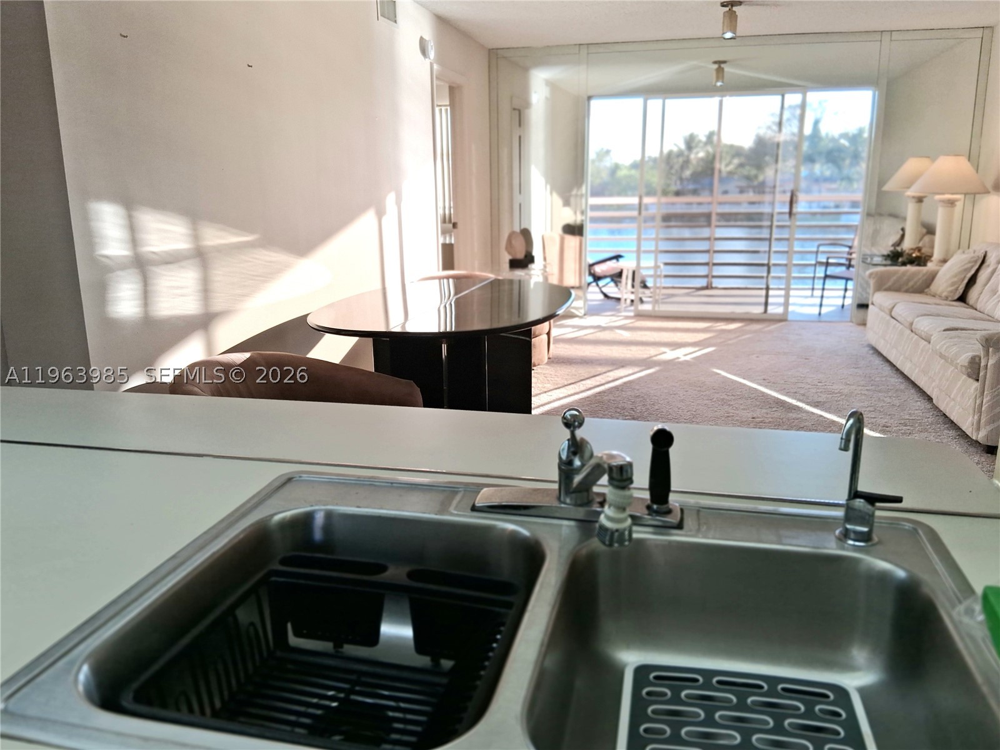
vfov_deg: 53.1
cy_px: 375
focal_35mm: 26
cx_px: 500
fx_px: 751
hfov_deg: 67.3
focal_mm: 3.98
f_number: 1.8
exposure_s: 1/102
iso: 25
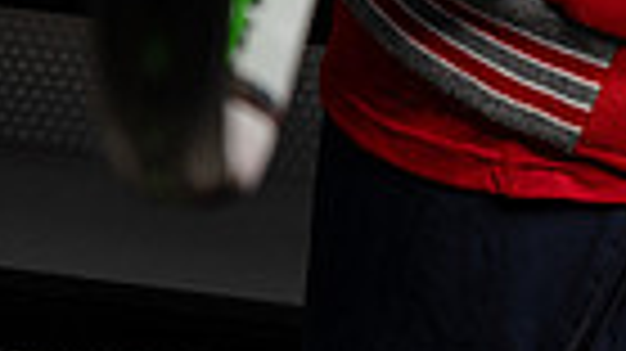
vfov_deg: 6.6
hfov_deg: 12.5
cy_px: -626
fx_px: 2820
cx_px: 653
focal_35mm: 170
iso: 250
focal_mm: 50
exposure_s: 1/250
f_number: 8
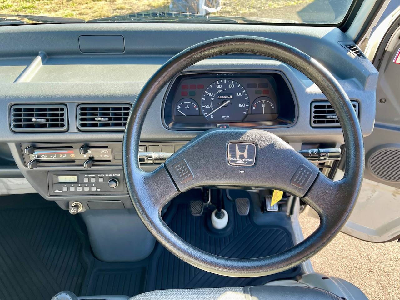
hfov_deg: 69.4
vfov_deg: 54.9
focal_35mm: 25
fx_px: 289
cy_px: 150
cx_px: 200
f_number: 1.6
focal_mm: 5.1
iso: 50
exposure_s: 1/121
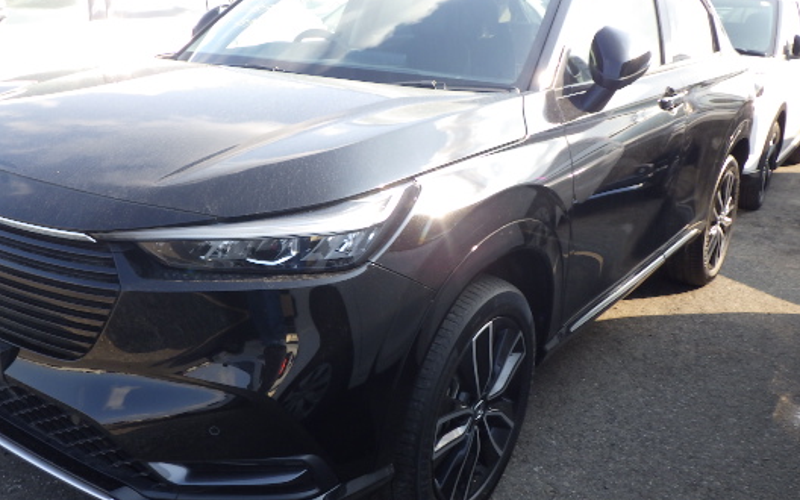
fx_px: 785
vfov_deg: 35.3
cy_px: 244
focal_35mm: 36
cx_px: 327
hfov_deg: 53.7
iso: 125
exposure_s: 1/200
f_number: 4.2
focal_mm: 5
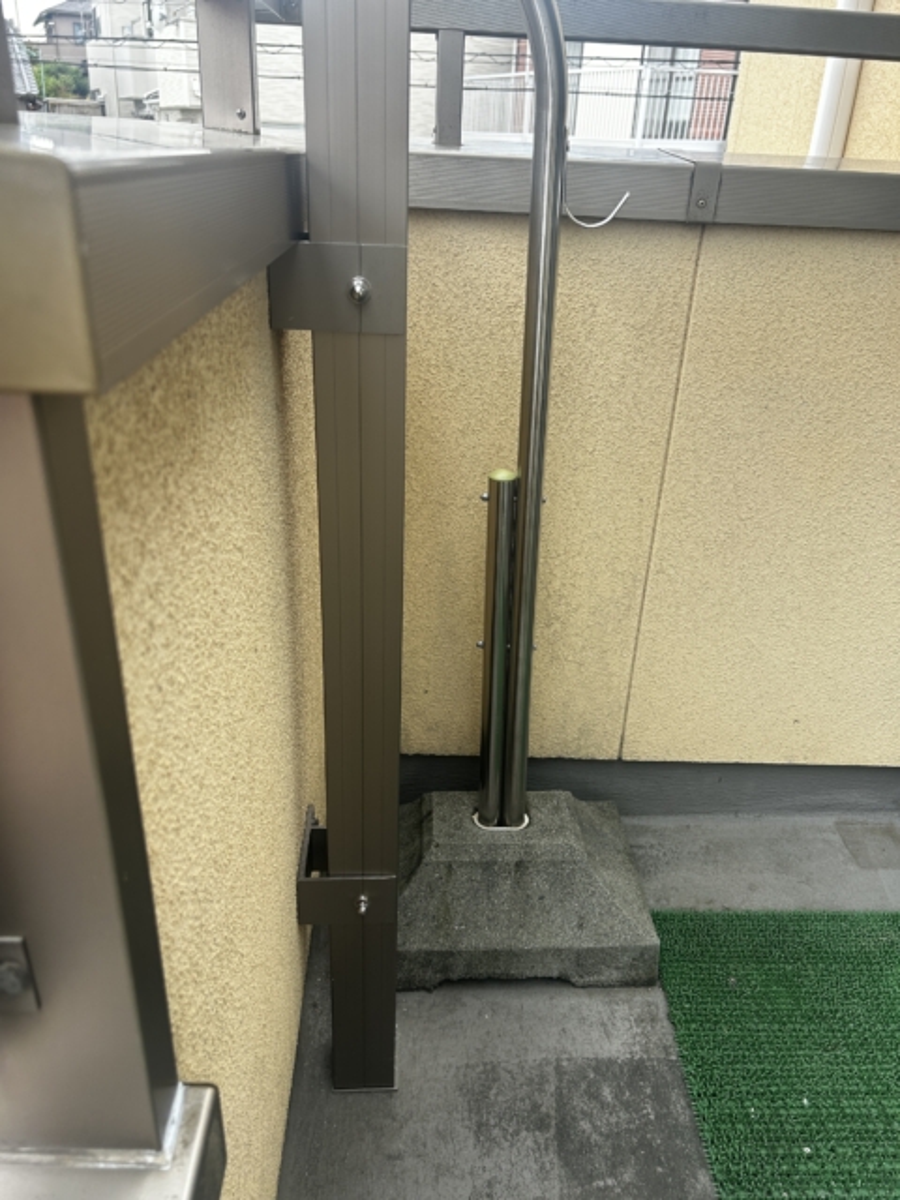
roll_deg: -1.4
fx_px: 901
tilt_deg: -26.7
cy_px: 600
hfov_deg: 53.1
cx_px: 450
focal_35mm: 26
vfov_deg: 67.3
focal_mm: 5.7
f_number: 1.5
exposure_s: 1/443
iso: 50
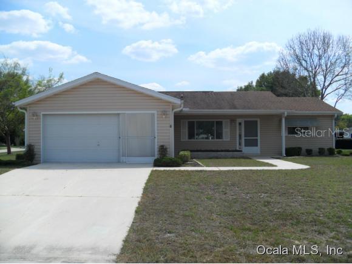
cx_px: 176
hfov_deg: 52.6
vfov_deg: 40.8
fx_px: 356
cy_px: 132
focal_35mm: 35
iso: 80
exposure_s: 1/350
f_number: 7.6
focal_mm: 6.3
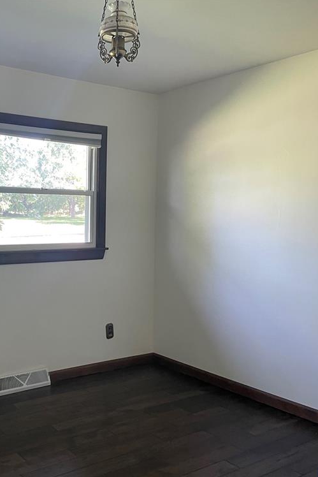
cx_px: 57
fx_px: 490
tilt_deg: -3.8
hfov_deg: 34.7
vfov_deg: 51.9
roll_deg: -0.7
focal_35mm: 37
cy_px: 243
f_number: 1.6
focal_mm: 4.2
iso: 125
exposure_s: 1/80
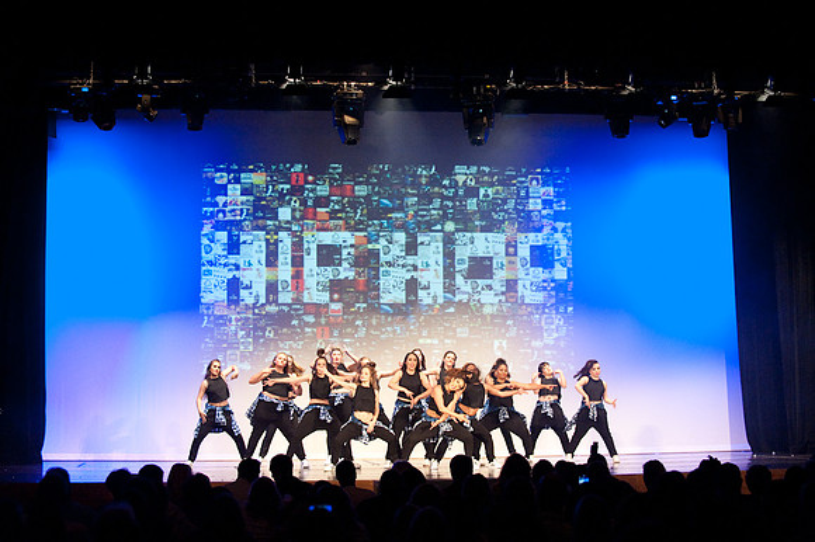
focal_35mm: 70
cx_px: 408
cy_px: 271
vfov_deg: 19.4
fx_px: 1584
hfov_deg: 28.9
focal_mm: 70
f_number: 2.8
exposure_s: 1/200
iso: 3200
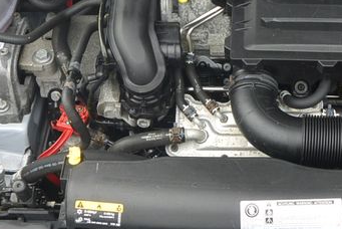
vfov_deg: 16.8
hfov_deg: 24.4
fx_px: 770
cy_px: 50
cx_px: 297
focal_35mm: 81
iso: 160
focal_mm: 10
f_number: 4
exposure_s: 1/320
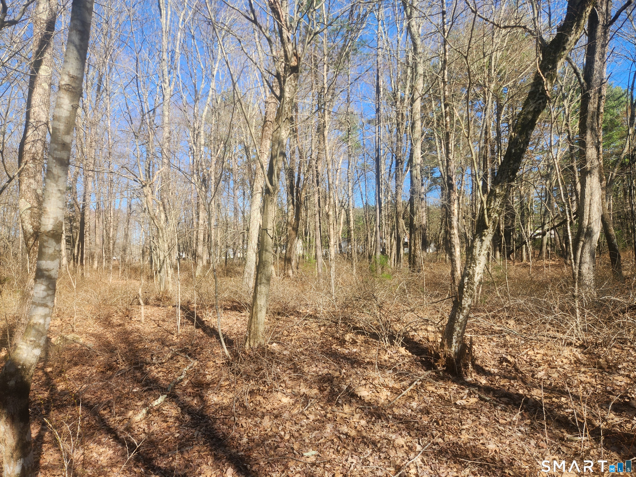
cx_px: 318
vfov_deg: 58.9
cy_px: 238
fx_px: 423
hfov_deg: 73.9
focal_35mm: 23
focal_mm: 5.4
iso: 20
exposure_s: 1/500
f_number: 1.8
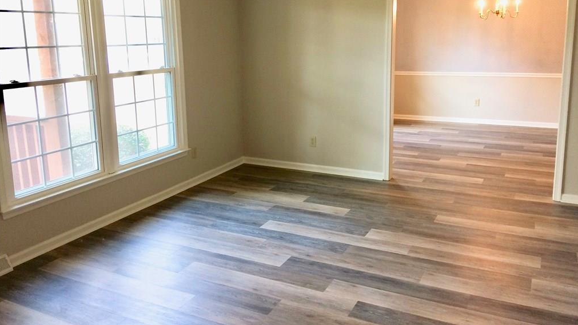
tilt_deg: -11.5
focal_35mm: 32
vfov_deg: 36.5
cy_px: 125
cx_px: 290
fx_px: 491
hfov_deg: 61.0
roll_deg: +2.4
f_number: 2.2
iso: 40
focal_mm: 4.15
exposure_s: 1/40
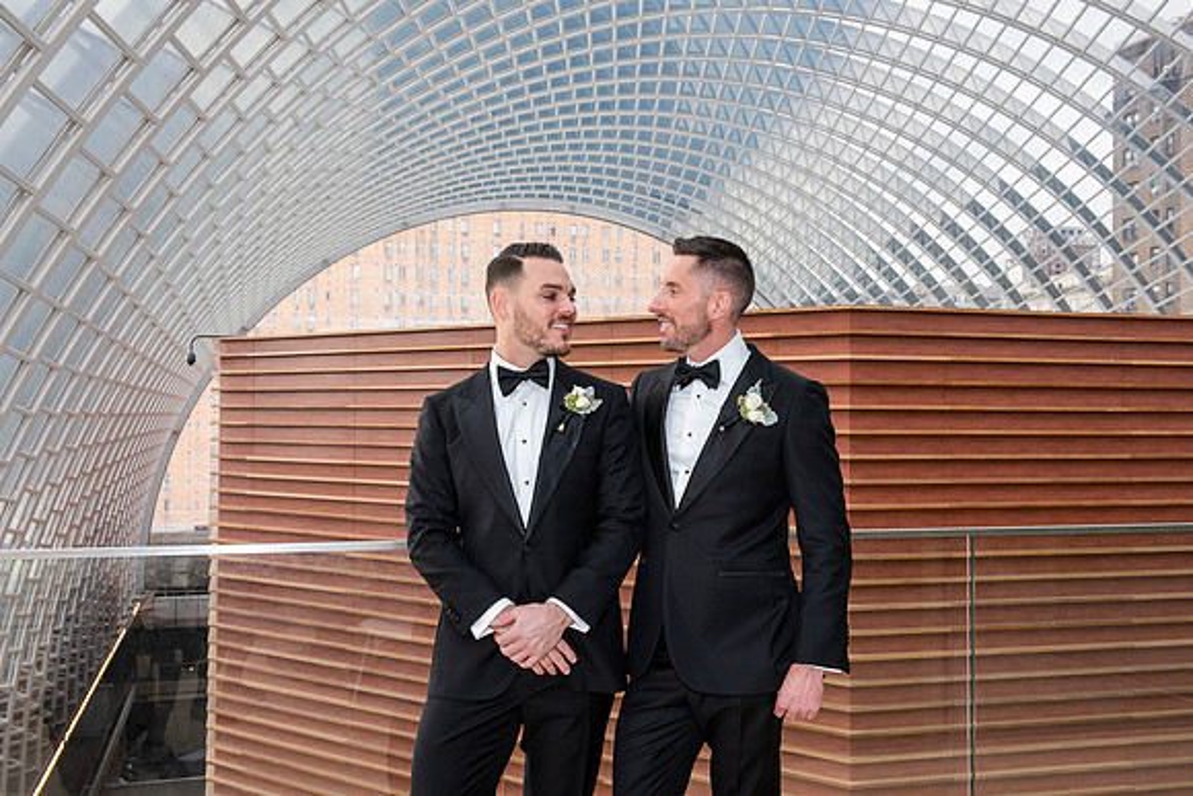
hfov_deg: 50.7
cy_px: 398
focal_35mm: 38
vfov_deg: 35.1
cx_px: 596
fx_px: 1260
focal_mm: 38
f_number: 8
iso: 1600
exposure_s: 1/200
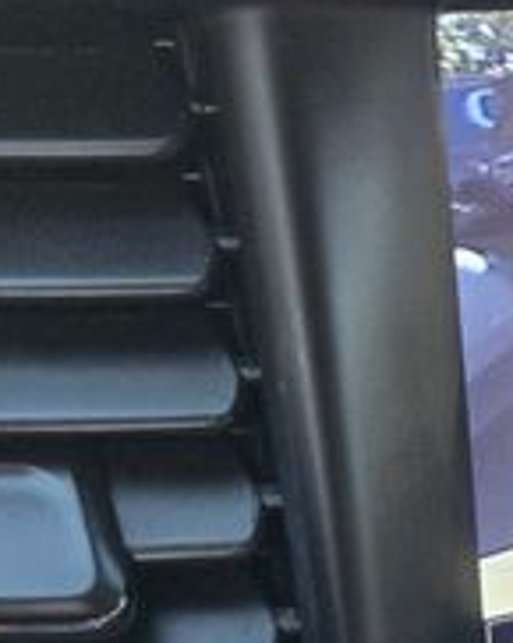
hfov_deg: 17.6
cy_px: 523
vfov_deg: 23.8
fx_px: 1503
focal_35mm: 79
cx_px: 743
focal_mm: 5.4
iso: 80
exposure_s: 1/180
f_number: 1.8
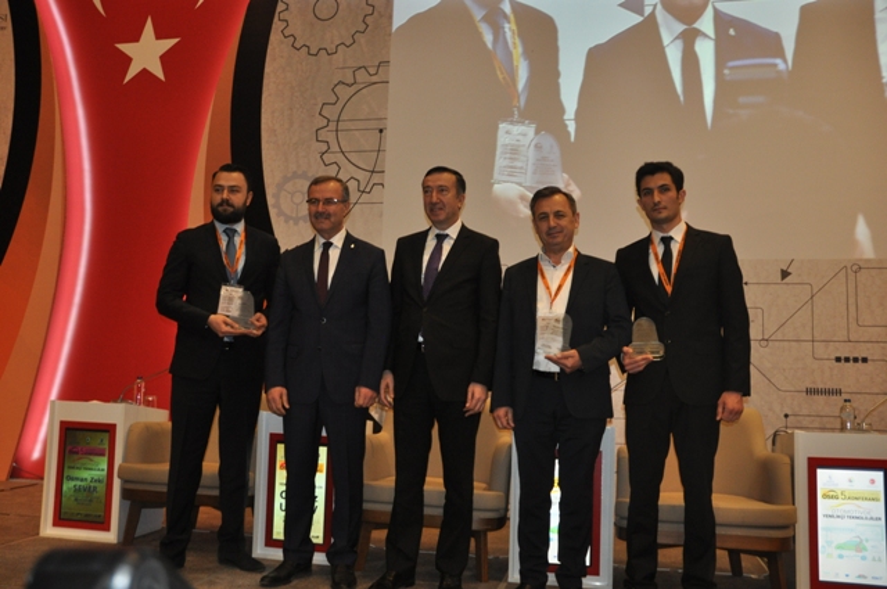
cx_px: 444
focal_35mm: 33
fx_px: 812
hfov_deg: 57.3
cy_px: 294
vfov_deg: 39.9
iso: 800
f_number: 3.5
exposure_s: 1/60
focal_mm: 22
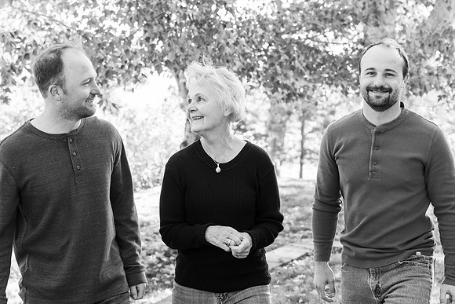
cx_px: 228
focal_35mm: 70
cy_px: 152
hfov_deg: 28.8
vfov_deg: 19.5
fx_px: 885
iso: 1000
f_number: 5.6
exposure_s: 1/250
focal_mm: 70
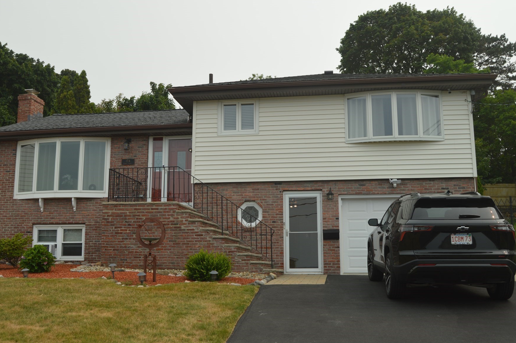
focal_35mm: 35
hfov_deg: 54.5
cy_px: 188
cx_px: 246
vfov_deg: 37.8
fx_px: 501
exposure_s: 1/250
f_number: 8
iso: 100
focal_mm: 20
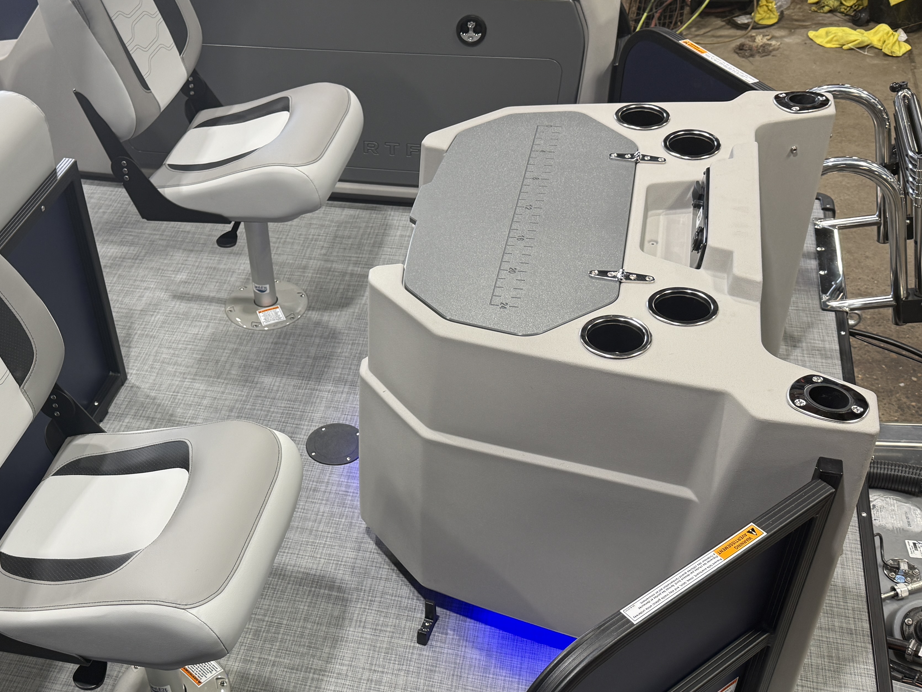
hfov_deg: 45.0
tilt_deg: -39.7
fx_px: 1092
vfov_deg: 35.0
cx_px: 302
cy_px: 408
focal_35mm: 41
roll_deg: +6.2
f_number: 1.78
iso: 100
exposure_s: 1/120
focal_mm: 6.76
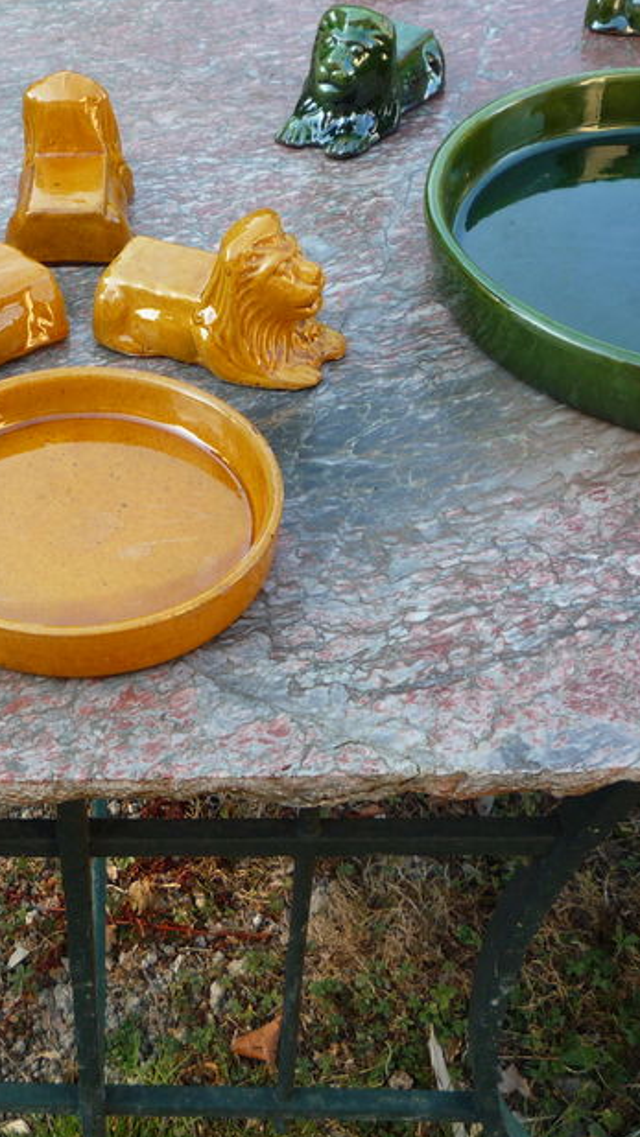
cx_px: 87
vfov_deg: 39.0
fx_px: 1599
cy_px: 466
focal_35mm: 53
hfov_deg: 22.2
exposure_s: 1/100
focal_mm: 5.2
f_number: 3.3
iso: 100
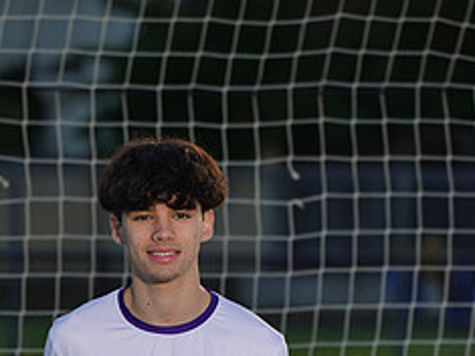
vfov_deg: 2.1
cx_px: 90
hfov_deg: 2.8
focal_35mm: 705
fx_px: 9669
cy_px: 574
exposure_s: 1/200
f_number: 8
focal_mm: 297
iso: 100
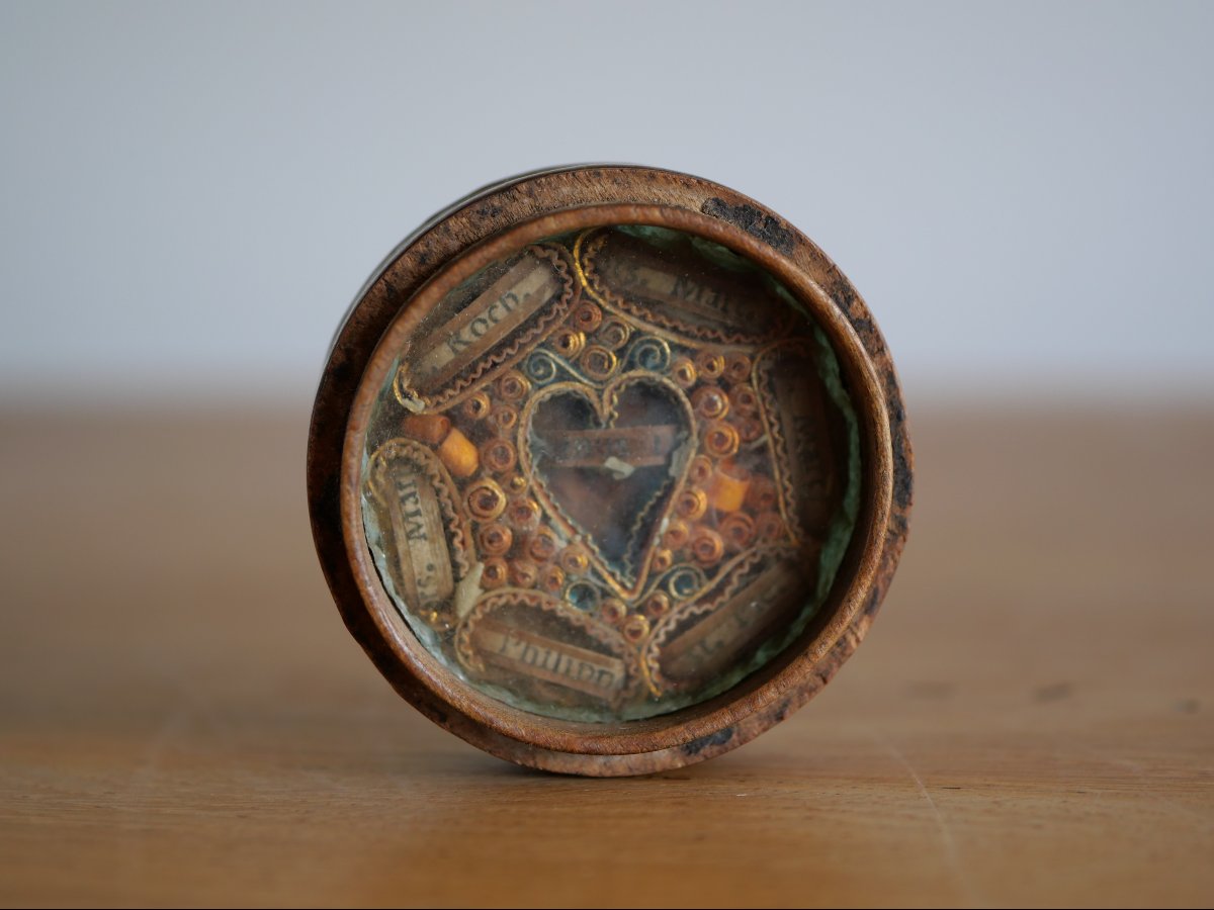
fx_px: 2104
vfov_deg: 24.4
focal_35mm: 60
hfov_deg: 32.2
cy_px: 455
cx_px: 607
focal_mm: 30
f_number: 2.8
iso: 320
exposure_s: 1/60
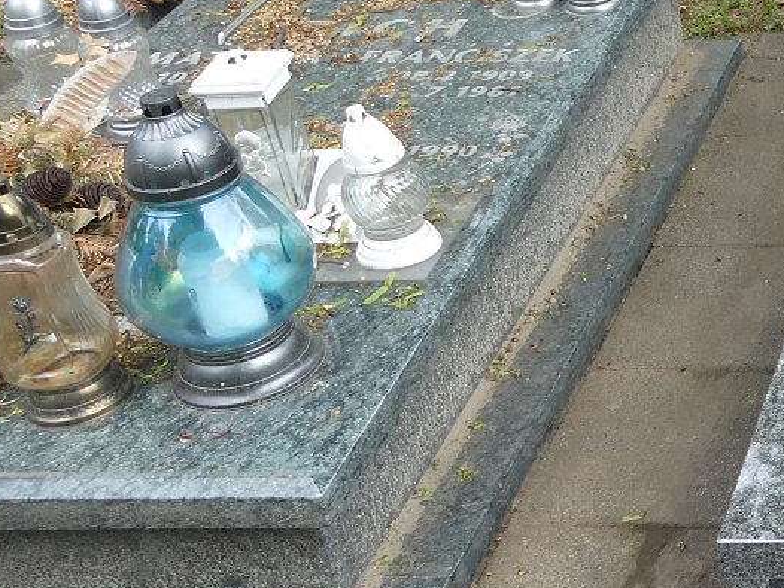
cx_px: 1128
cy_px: 165
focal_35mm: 73
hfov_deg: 22.5
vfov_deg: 20.1
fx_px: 1654
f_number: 3.3
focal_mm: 4.3
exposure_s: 1/100
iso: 80
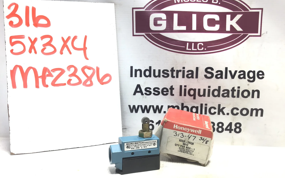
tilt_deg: -6.9
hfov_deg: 58.1
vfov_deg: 38.3
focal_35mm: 33
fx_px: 256
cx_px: 142
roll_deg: -1.6
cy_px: 89
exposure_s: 1/60
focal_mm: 3.3
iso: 25
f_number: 2.4
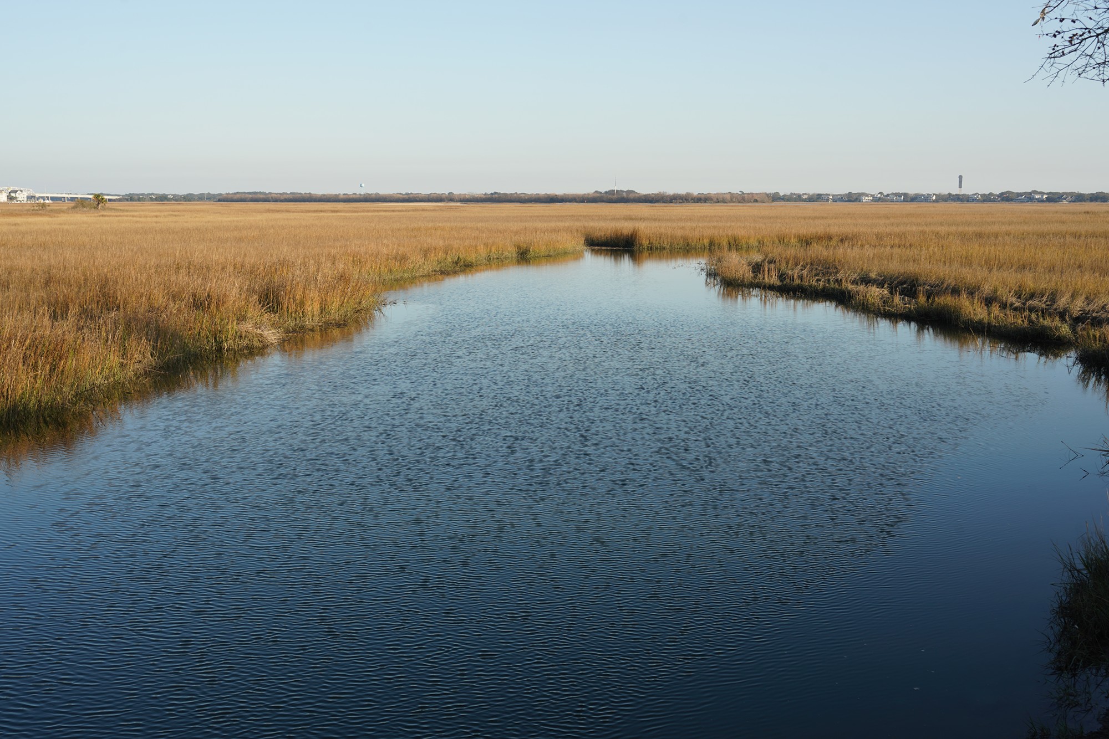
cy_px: 370
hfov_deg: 46.4
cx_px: 554
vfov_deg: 31.9
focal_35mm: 42
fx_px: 1294
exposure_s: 1/100
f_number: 10
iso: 100
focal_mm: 42
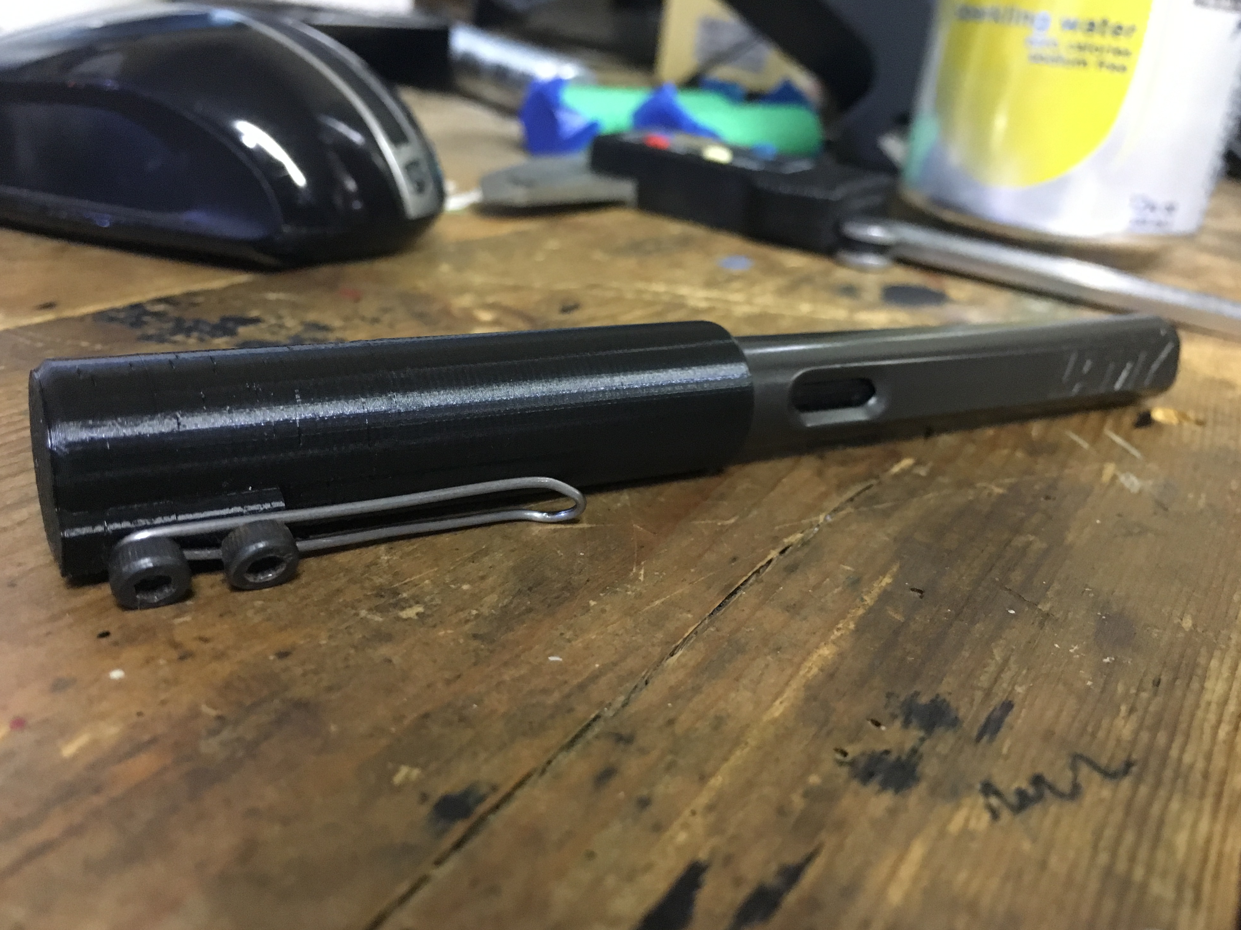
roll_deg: -6.4
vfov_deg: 46.8
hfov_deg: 60.0
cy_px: 477
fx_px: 1075
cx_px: 624
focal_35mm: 30
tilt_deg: -23.2
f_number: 2.2
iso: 250
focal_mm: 4.15
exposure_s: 1/15
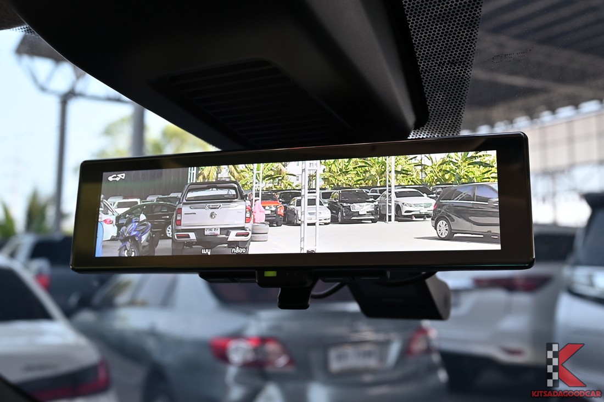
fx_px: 604
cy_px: 201
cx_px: 302
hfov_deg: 53.1
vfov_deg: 36.9
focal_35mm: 36
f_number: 5.6
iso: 400
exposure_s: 1/90
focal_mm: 24
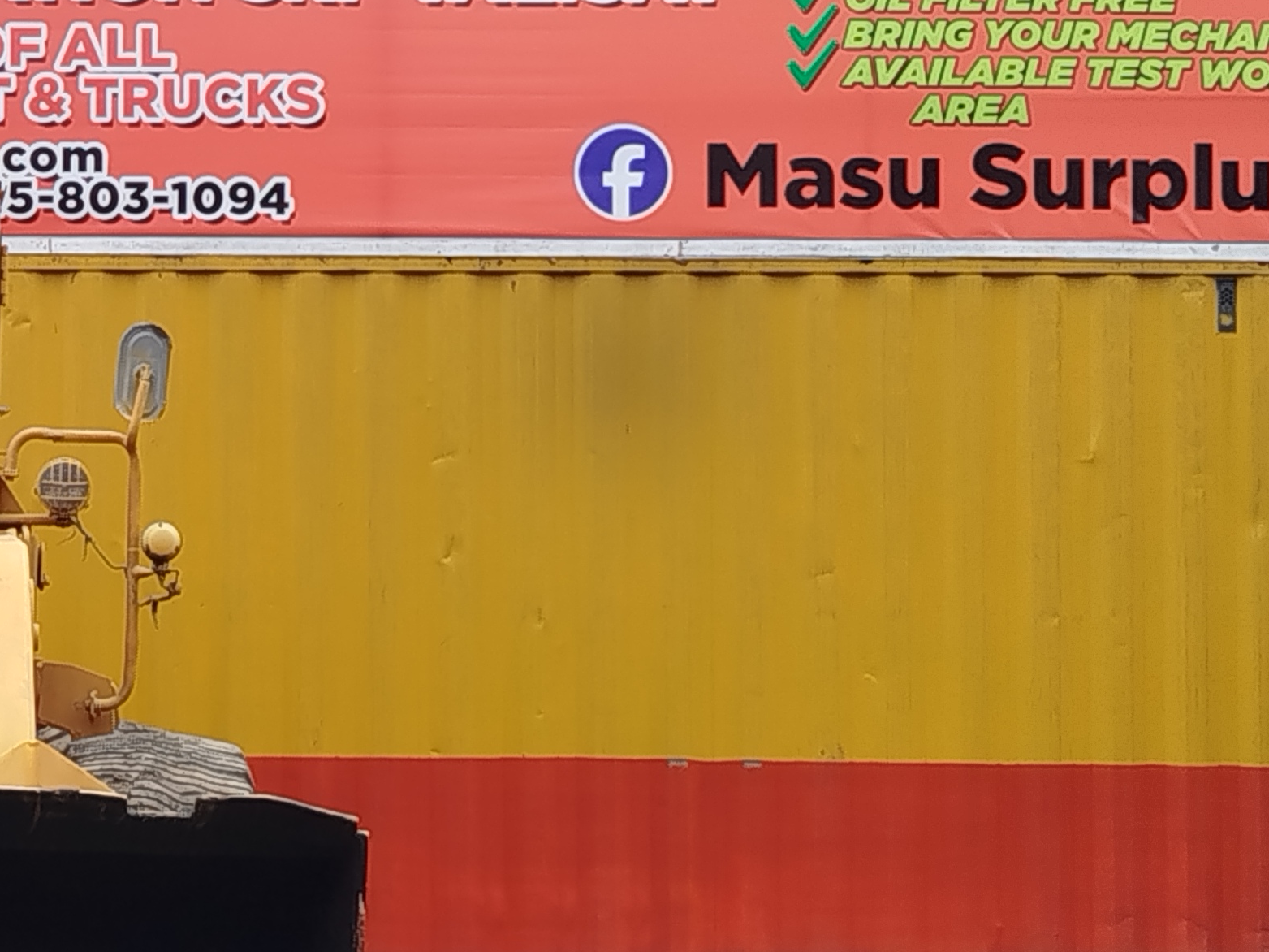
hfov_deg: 14.9
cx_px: -237
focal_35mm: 128
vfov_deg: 11.6
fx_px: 4692
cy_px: 429
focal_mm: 5.31
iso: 50
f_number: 1.7
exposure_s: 1/225
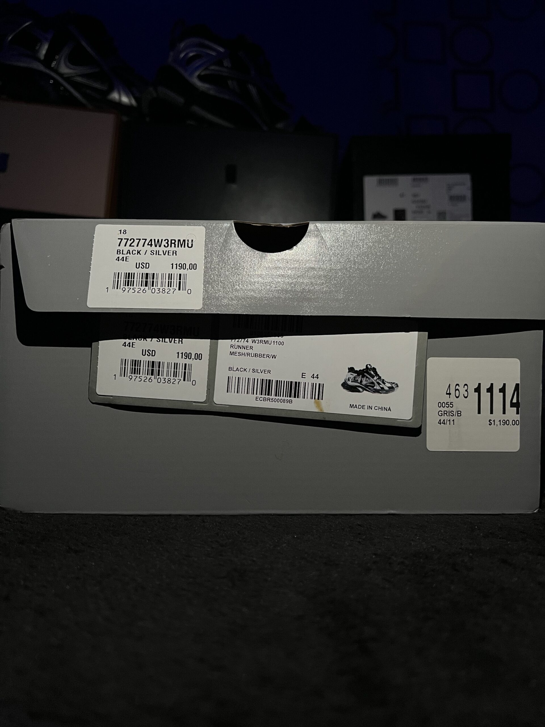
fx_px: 546
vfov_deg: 67.3
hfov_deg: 53.1
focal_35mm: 26
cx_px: 272
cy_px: 364
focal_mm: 5.7
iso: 400
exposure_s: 1/60
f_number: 1.5
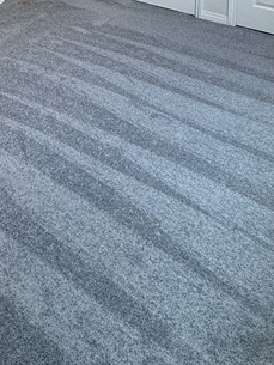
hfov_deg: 29.6
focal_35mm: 47
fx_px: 496
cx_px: 26
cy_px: -101
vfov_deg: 31.7
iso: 50
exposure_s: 1/120
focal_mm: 2.22
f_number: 2.2
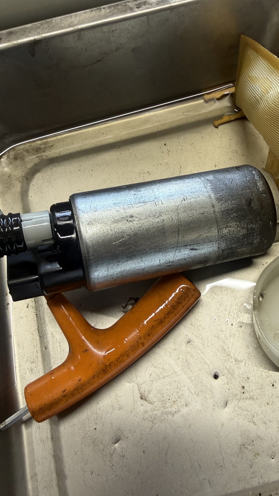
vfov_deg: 64.3
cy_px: 251
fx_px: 395
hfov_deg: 38.7
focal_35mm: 30
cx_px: 171
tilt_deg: -71.6
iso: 160
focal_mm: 2.22
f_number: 2.2
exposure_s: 1/100
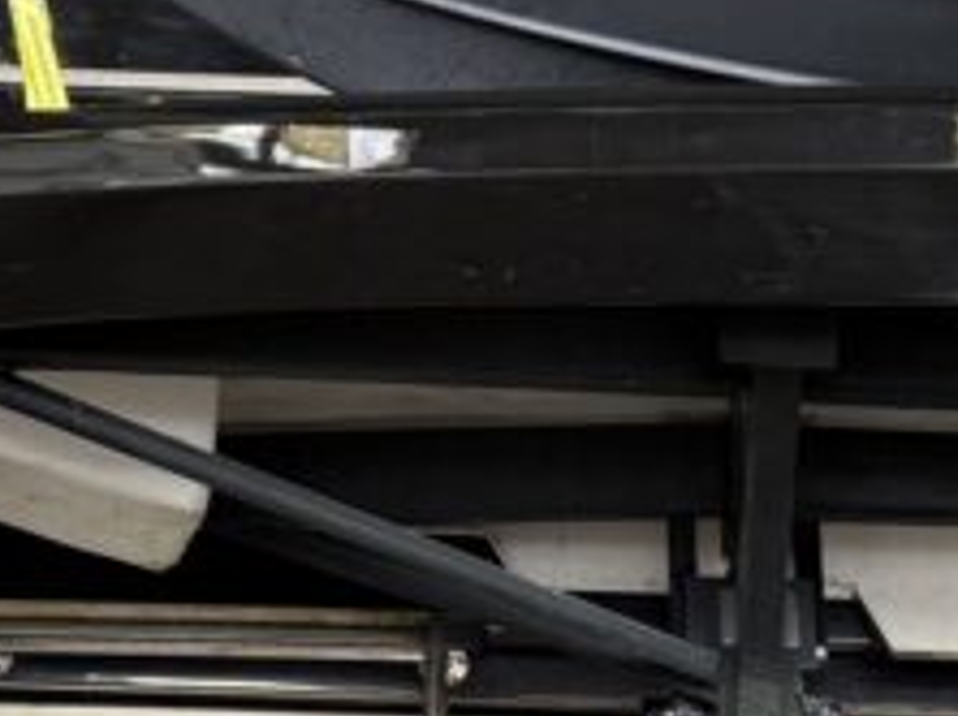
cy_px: 1018
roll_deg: +0.5
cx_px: 1346
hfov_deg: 17.4
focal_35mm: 104
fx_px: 2875
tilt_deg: +2.3
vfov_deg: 13.5
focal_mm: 6.76
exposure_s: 1/97
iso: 200
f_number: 1.78
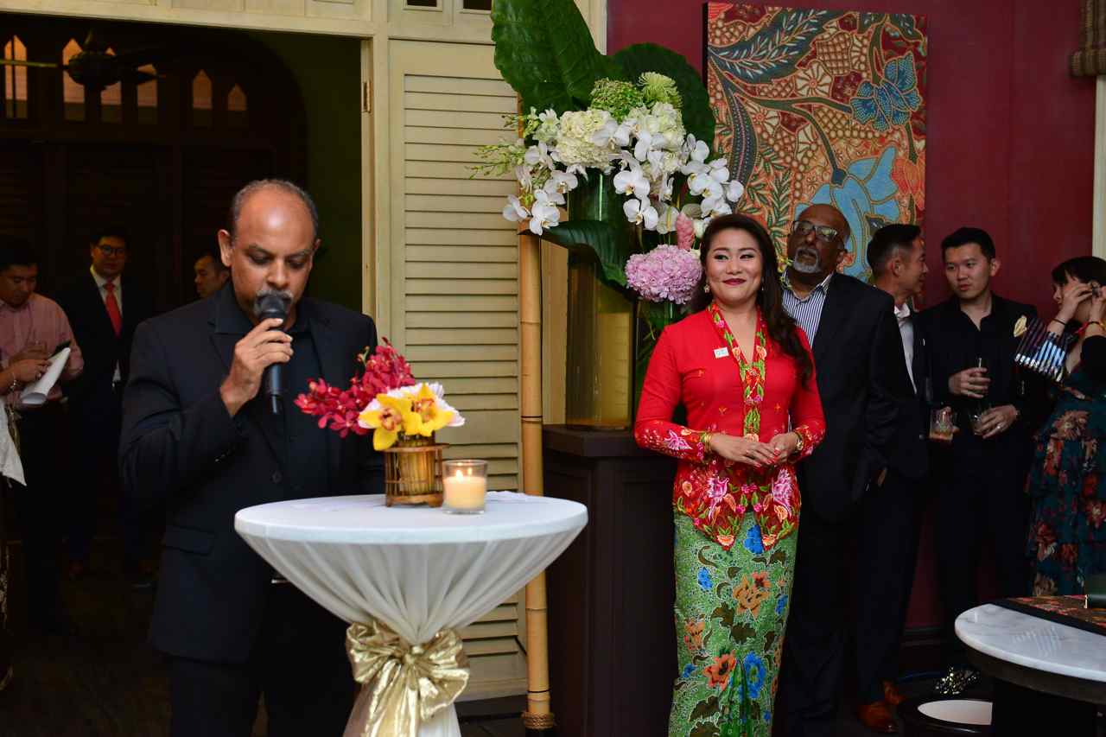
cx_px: 553
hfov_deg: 35.6
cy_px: 368
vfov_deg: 24.2
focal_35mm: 56
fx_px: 1720
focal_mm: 56
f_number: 4.5
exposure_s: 1/125
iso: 1600
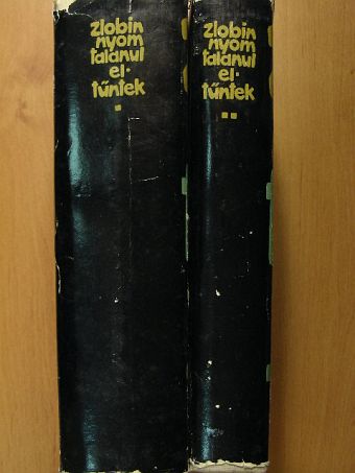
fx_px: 656
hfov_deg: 30.3
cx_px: 178
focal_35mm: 48
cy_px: 236
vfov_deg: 39.6
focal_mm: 8
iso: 137
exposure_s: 1/31.4
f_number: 3.5
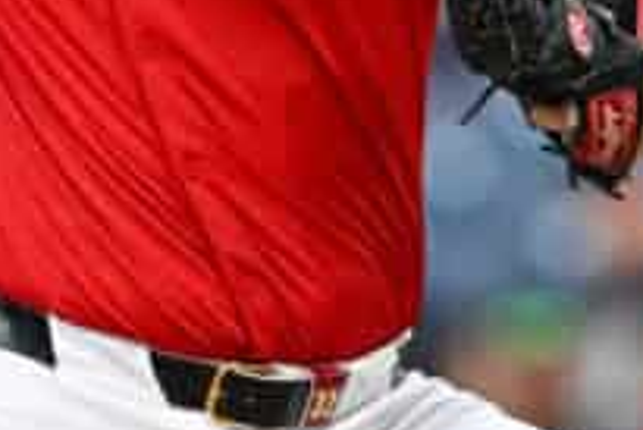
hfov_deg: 1.0
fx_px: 35711
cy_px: 344
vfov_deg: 0.7
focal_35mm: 1998
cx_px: 135
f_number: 4
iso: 3200
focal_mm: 400
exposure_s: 1/4000
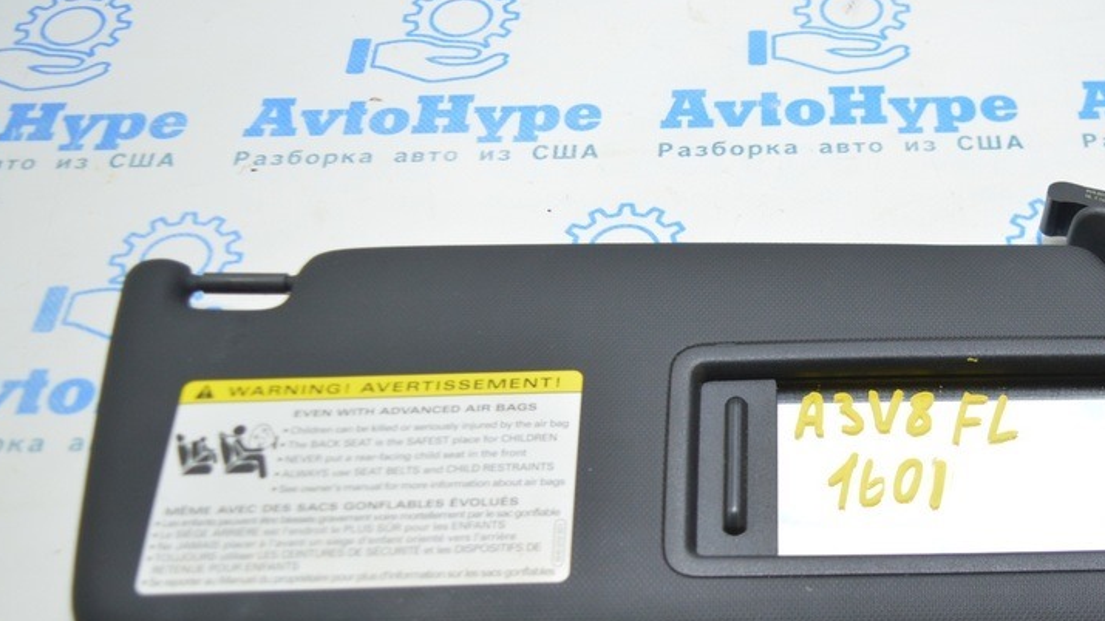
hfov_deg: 39.4
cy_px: 412
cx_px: 771
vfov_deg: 23.1
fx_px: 1516
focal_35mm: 52
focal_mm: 23
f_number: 3.8
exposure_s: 1/40
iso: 400
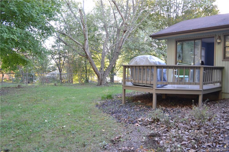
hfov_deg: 67.4
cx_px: 114
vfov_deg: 47.9
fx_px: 172
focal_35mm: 27
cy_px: 76
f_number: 3.5
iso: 560
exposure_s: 1/60
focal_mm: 18
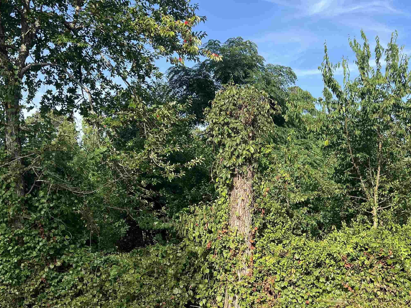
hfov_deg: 46.5
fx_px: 475
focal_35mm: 40
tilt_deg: +10.0
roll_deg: +0.1
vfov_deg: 36.0
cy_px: 151
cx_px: 248
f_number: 1.5
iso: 50
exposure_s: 1/1377
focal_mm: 5.7
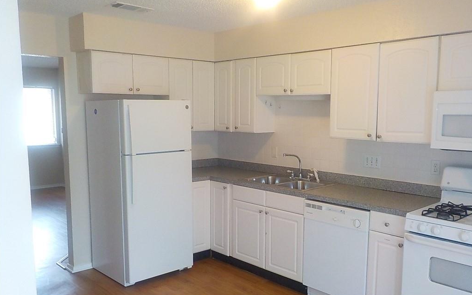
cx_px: 236
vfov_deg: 39.3
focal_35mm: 32
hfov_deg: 59.7
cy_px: 168
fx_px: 412
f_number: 3.3
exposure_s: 1/30
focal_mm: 4.1
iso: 280
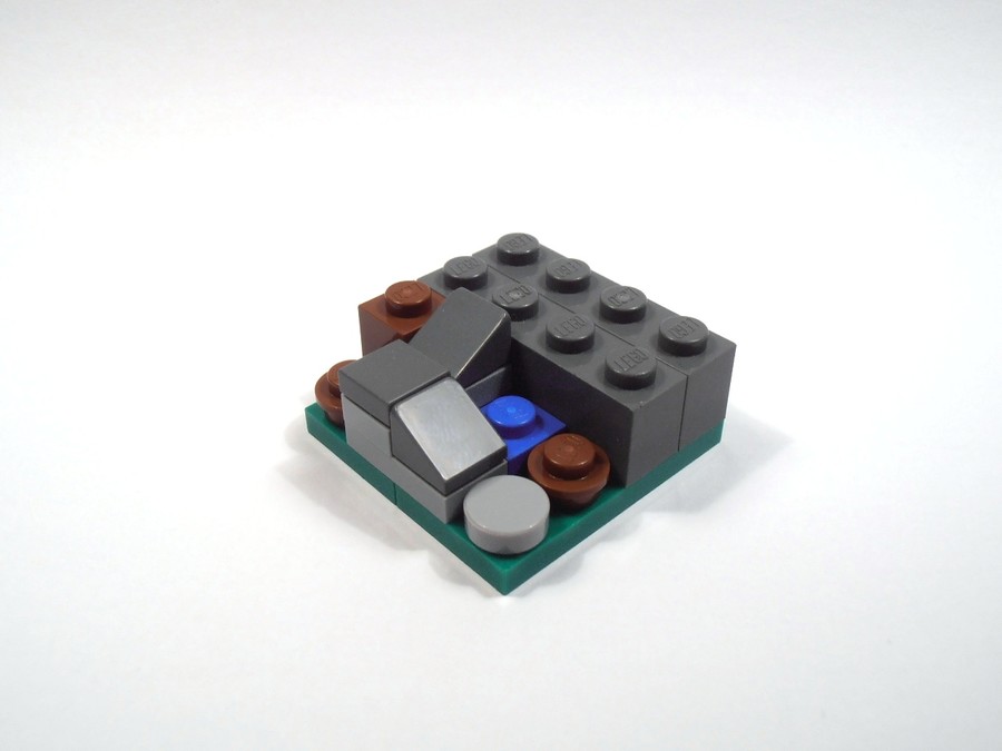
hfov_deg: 50.1
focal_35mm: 37
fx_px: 1071
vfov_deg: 38.7
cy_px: 376
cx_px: 501
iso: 80
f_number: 3.9
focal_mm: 6.61
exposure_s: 1/80
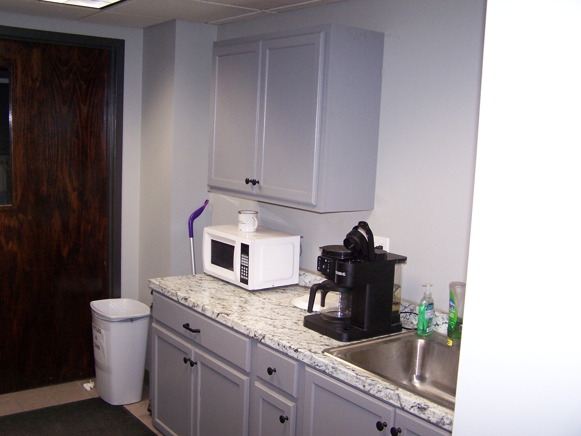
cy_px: 218
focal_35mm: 38
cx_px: 290
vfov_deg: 37.7
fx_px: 638
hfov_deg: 49.0
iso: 140
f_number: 2.8
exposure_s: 1/60
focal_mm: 6.3
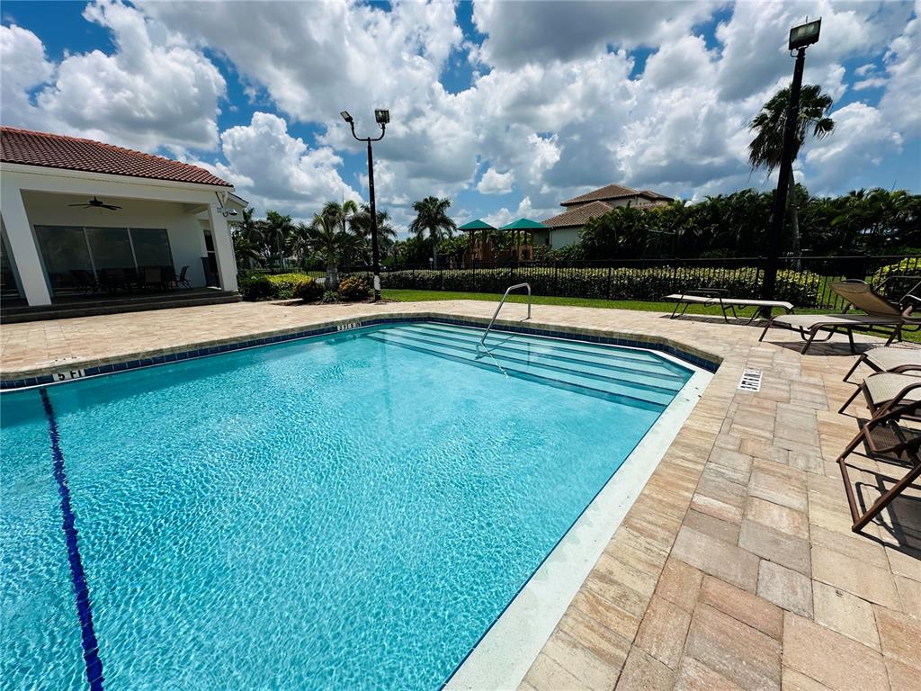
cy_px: 346
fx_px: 372
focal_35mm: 14
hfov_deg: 102.1
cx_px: 460
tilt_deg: -12.7
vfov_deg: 85.7
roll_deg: +2.4
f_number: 2.2
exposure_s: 1/5051
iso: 50
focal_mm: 2.22
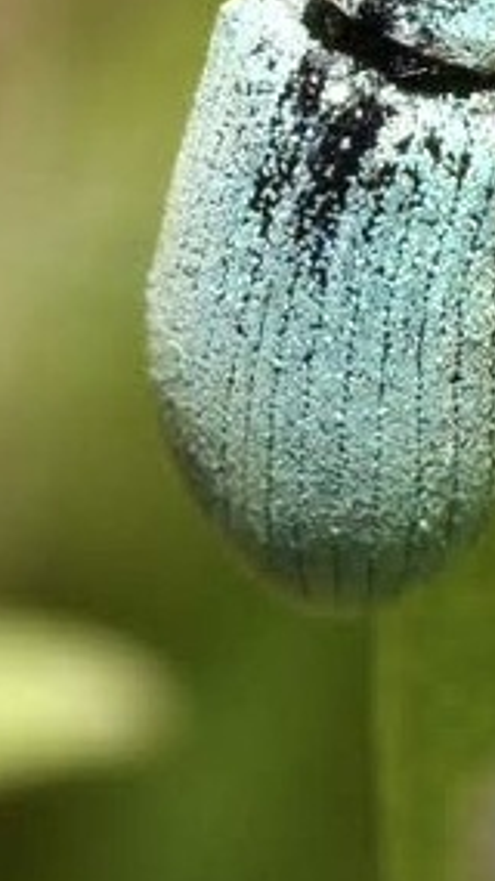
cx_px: 520
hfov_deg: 3.3
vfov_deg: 5.8
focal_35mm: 370
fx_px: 8651
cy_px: 71
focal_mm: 105
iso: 100
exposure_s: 1/60
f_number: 29
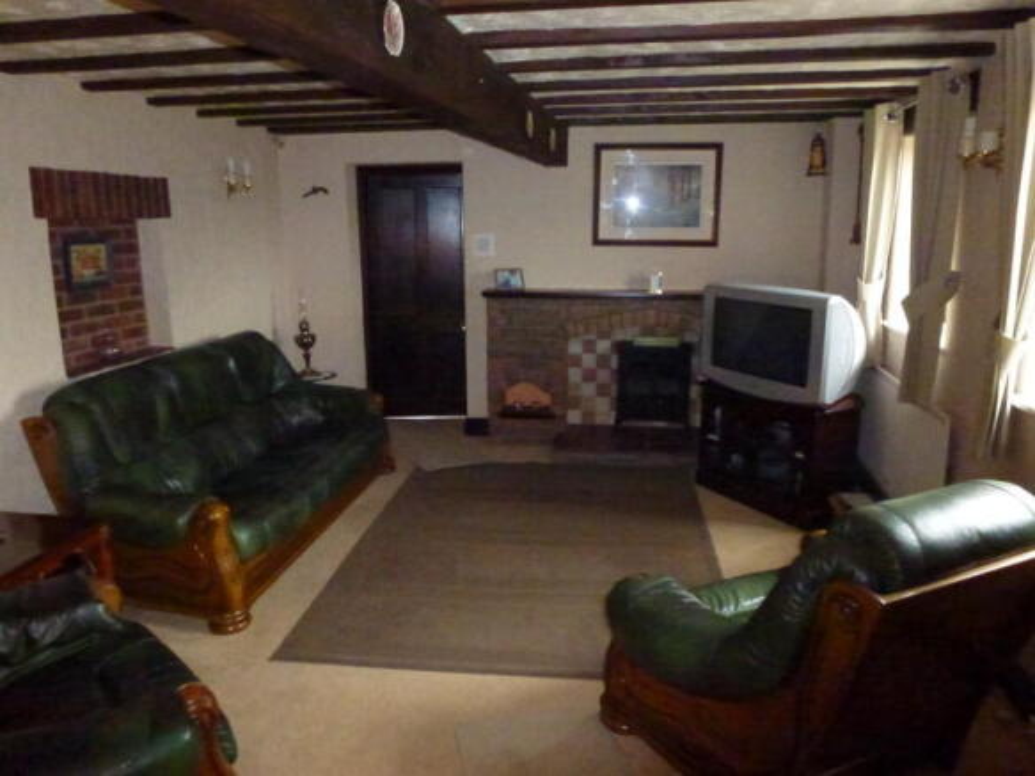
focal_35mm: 25
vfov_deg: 54.9
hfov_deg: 69.4
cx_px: 518
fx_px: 747
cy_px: 388
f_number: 3.3
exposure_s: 1/60
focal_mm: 4.3
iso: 1600
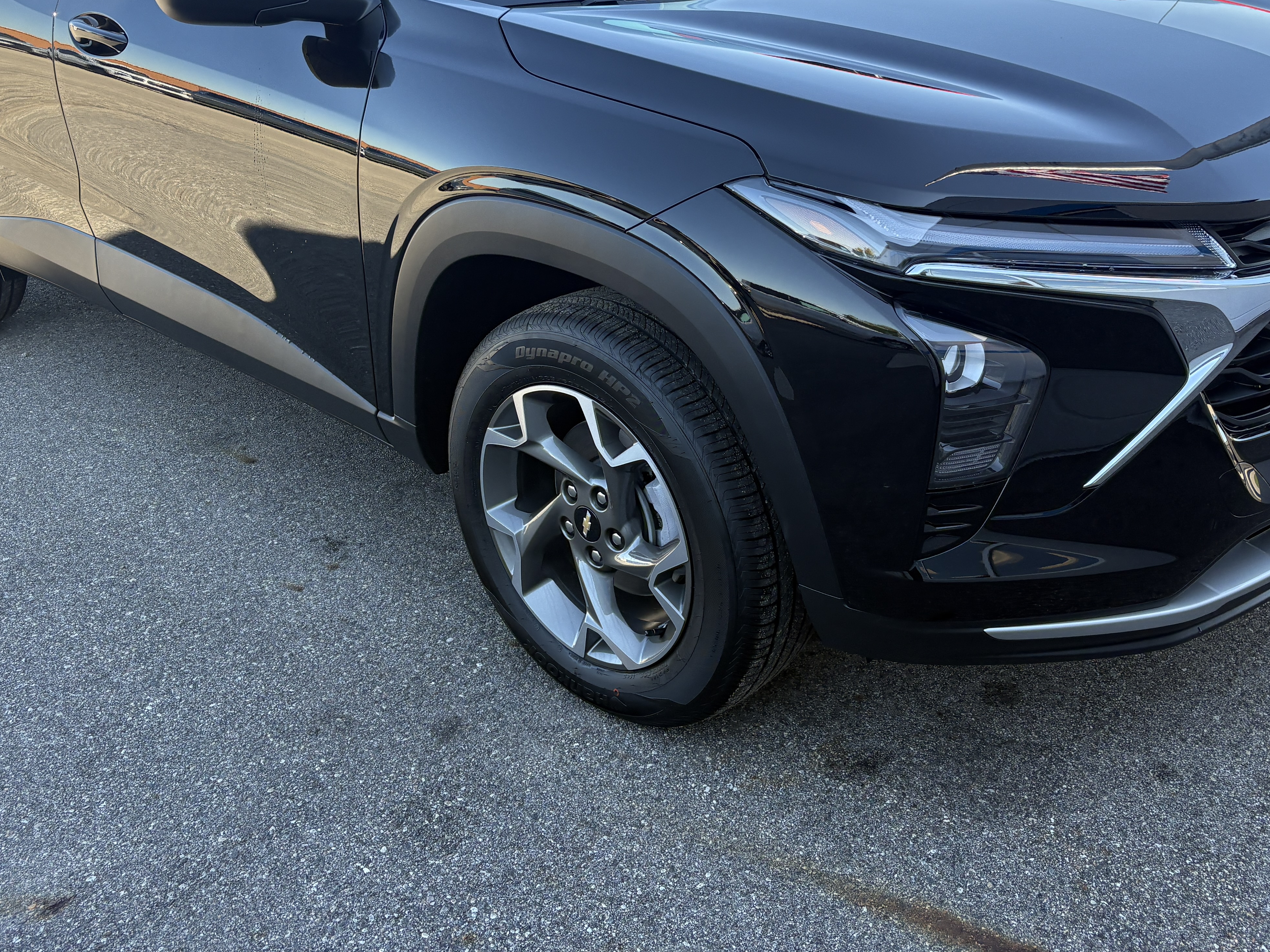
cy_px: 331
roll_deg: +1.5
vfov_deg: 37.4
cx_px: 636
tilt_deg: -19.2
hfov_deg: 49.0
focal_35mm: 38
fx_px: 1394
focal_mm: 5.96
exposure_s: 1/402
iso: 50
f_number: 1.6
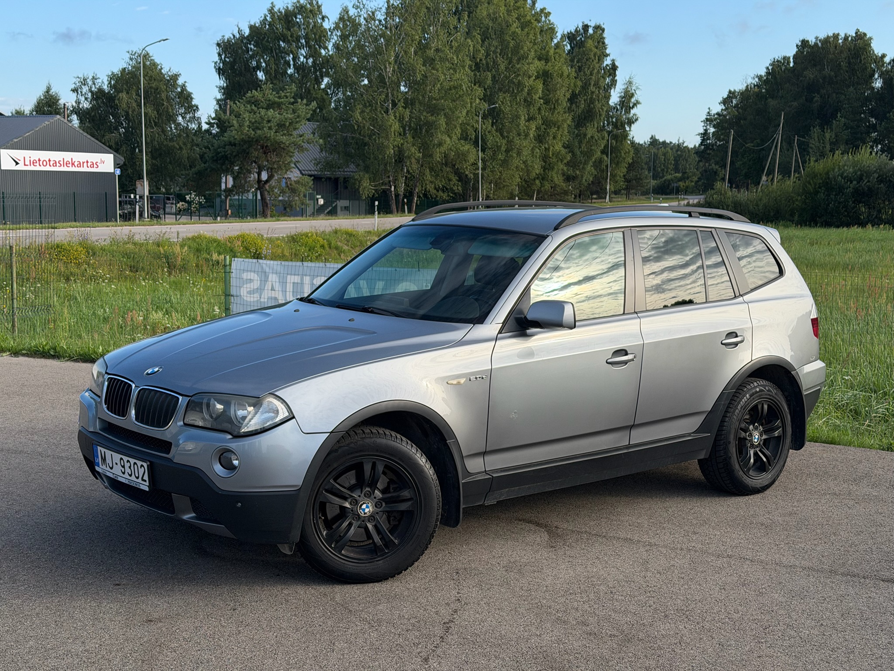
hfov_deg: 39.7
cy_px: 336
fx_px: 1240
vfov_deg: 30.3
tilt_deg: -7.1
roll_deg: -0.6
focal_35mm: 48
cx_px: 447
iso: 64
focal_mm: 6.76
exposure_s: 1/3226
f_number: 1.78
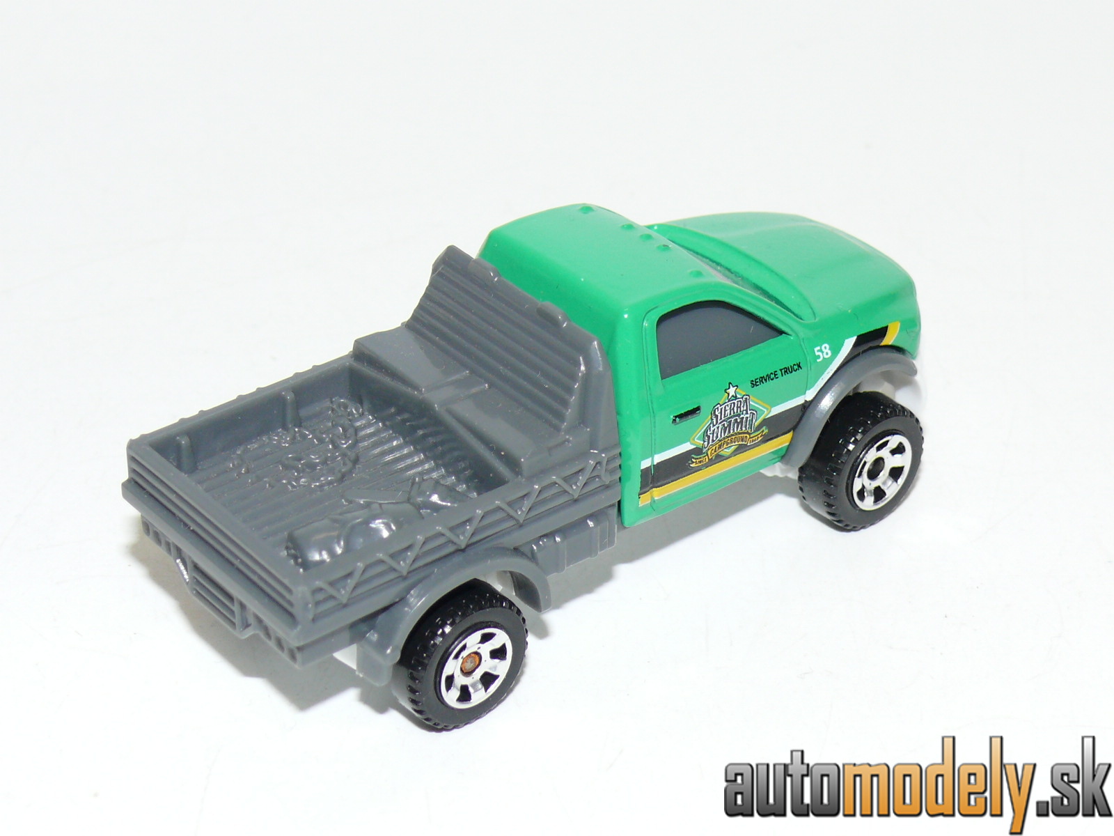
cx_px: 557
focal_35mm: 89
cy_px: 418
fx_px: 2864
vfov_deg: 16.6
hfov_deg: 22.0
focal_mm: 12.5
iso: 100
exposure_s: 1/30
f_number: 4
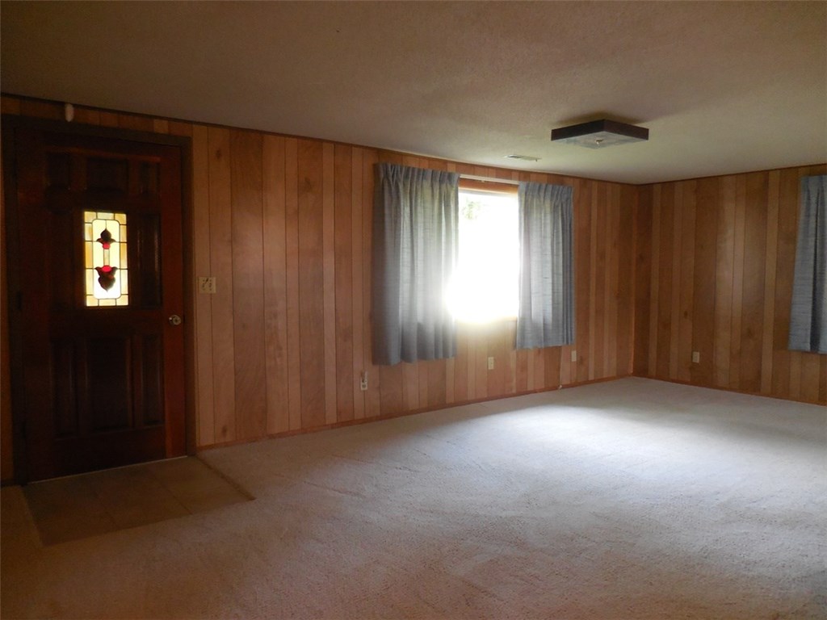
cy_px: 310
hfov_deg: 69.4
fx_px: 597
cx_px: 414
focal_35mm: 25
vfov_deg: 54.9
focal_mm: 4.5
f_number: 3.3
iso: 400
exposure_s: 1/30
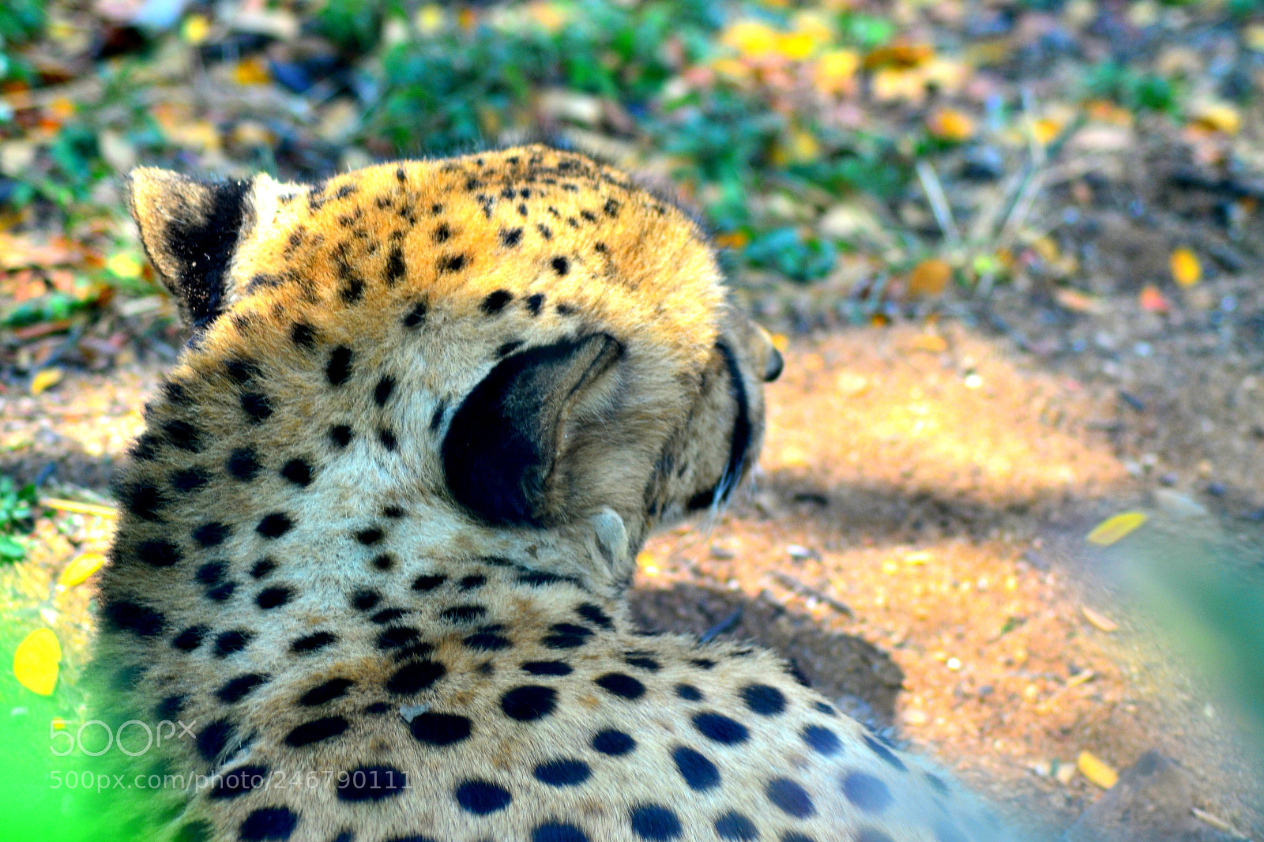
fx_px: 7898
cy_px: 421
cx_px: 632
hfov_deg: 9.2
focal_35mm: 225
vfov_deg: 6.1
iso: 200
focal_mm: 150
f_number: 5.6
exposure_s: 1/125
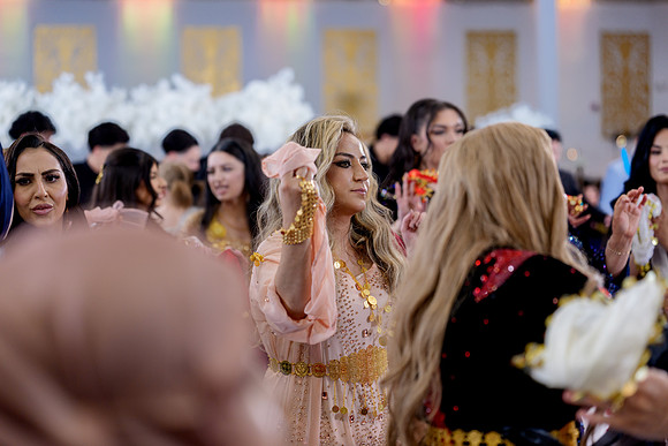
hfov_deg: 30.5
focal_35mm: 66
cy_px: 223
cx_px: 334
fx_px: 1225
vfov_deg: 20.6
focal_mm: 66
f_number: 2
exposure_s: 1/200
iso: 640
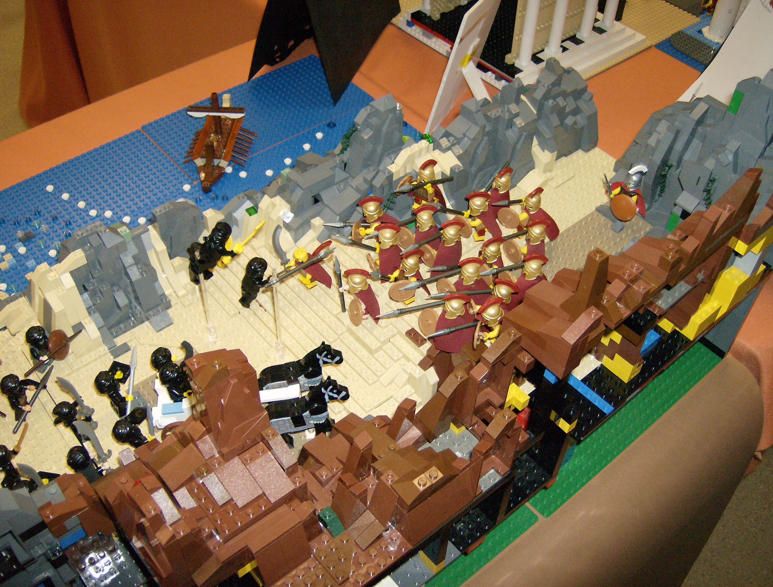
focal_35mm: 36
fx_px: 808
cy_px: 294
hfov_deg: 51.1
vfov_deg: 40.0
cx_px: 386
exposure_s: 1/60
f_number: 2.8
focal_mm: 6
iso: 200
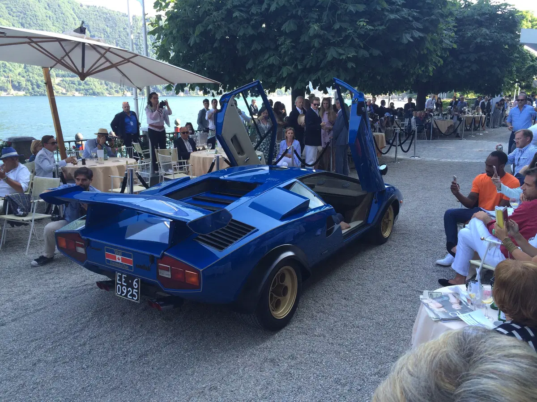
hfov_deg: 61.7
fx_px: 450
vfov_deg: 48.2
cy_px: 201
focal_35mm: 29
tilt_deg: -12.3
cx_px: 268
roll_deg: +1.1
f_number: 2.2
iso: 32
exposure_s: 1/183
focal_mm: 4.15
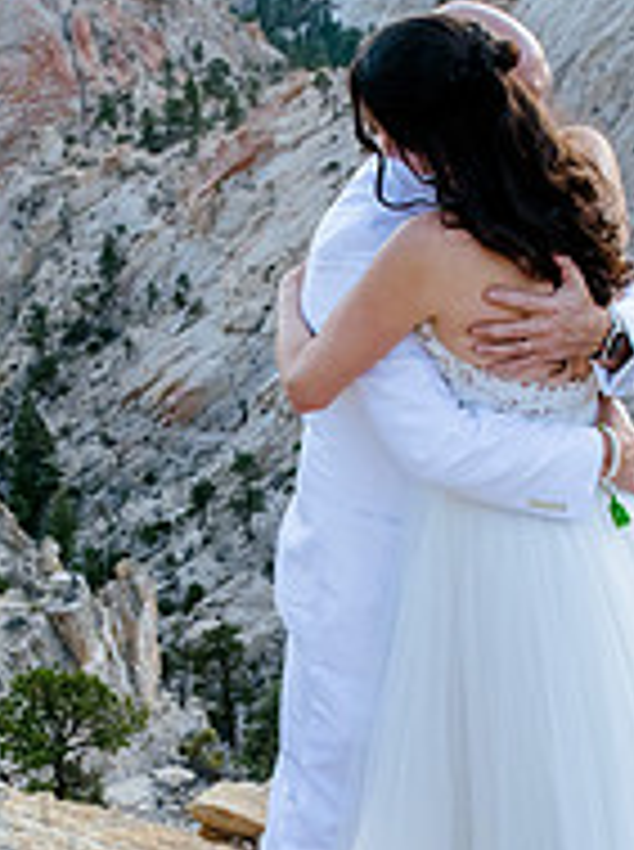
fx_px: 1740
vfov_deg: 26.8
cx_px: 202
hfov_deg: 20.6
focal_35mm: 71
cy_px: 699
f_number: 7.1
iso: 1250
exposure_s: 1/200
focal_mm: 24
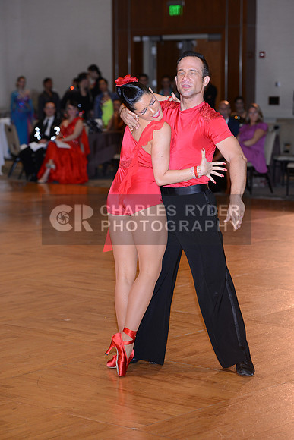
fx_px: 1285
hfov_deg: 13.0
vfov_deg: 19.5
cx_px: 147
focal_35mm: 105
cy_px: 220
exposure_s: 1/250
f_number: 4.5
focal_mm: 105
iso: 1000
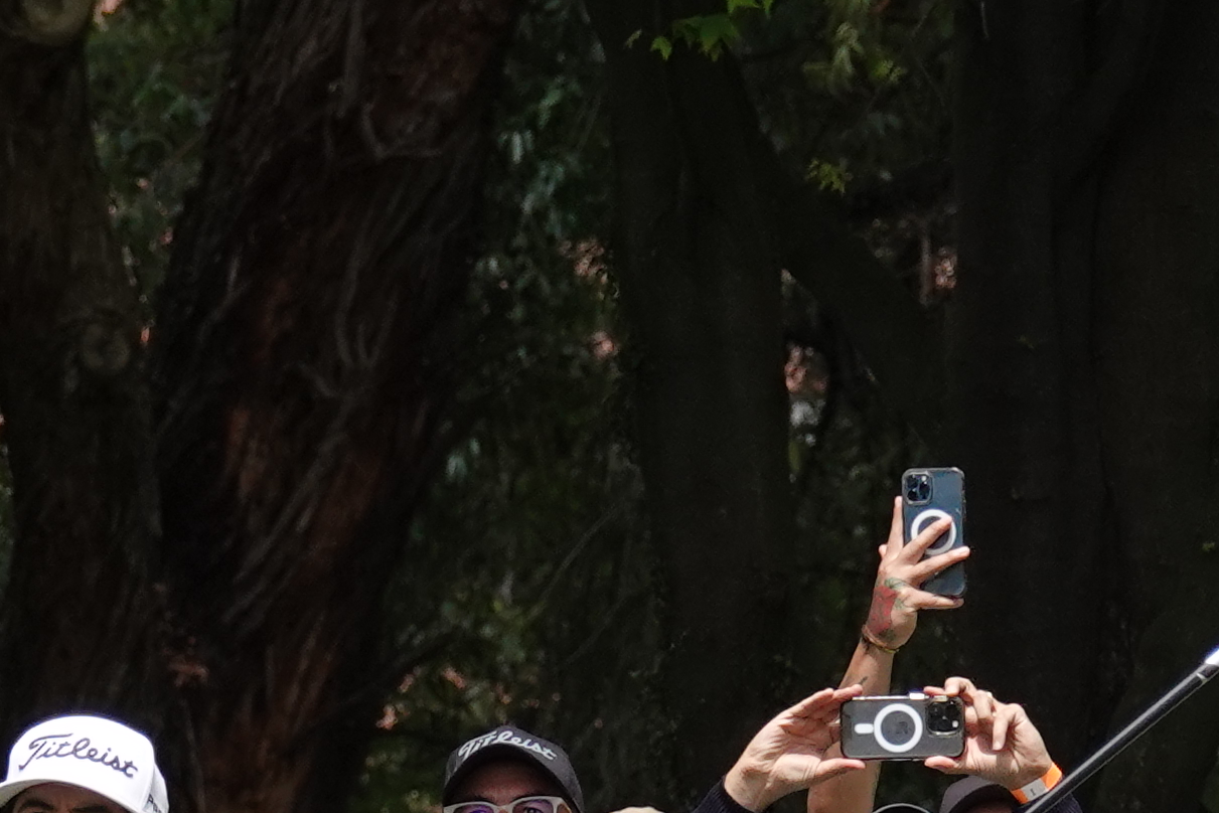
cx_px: 1059
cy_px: 887
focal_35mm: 768
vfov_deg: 1.8
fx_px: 26010
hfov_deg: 2.7
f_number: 4
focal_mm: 62.39
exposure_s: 1/1000
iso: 200
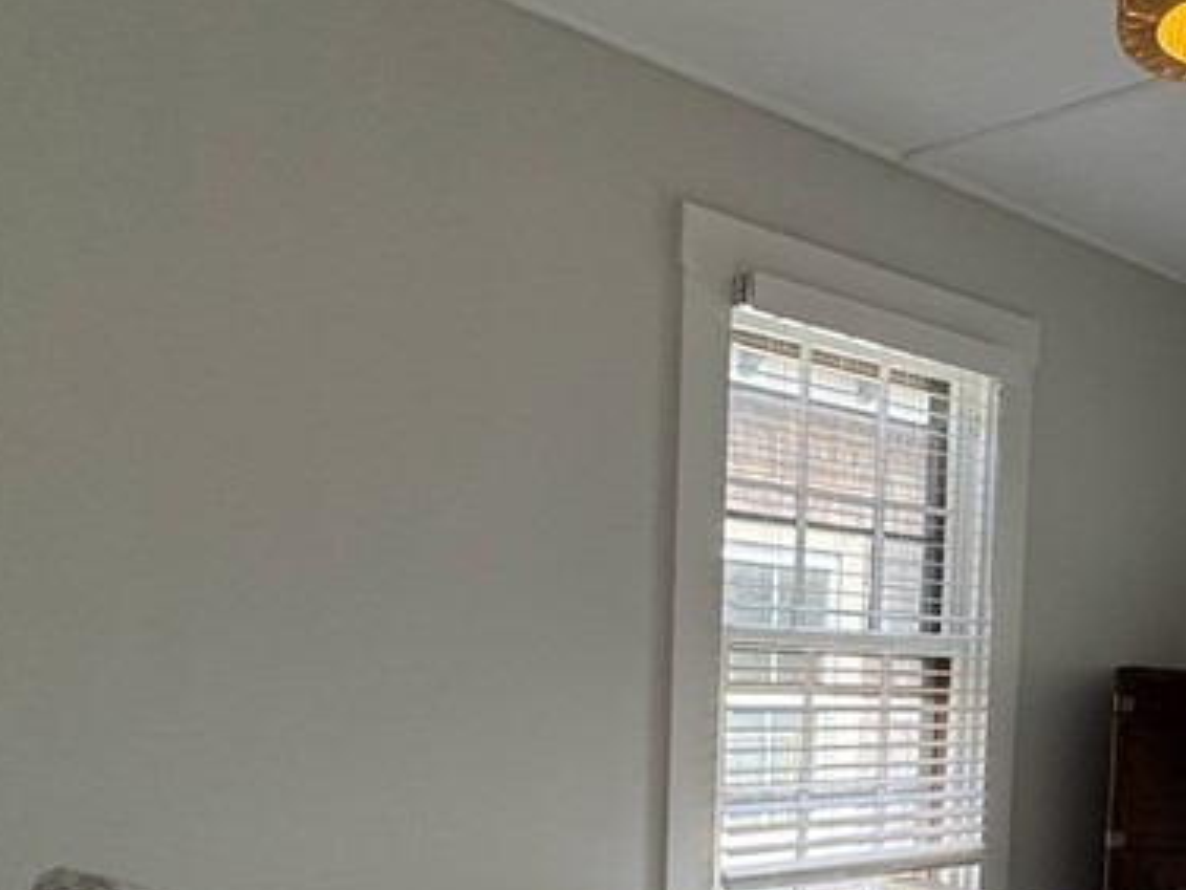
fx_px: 1302
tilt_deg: -6.0
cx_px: 1035
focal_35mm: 38
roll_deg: -3.0
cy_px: 786
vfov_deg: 35.7
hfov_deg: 45.1
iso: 64
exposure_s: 1/120
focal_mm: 2.22
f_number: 2.2
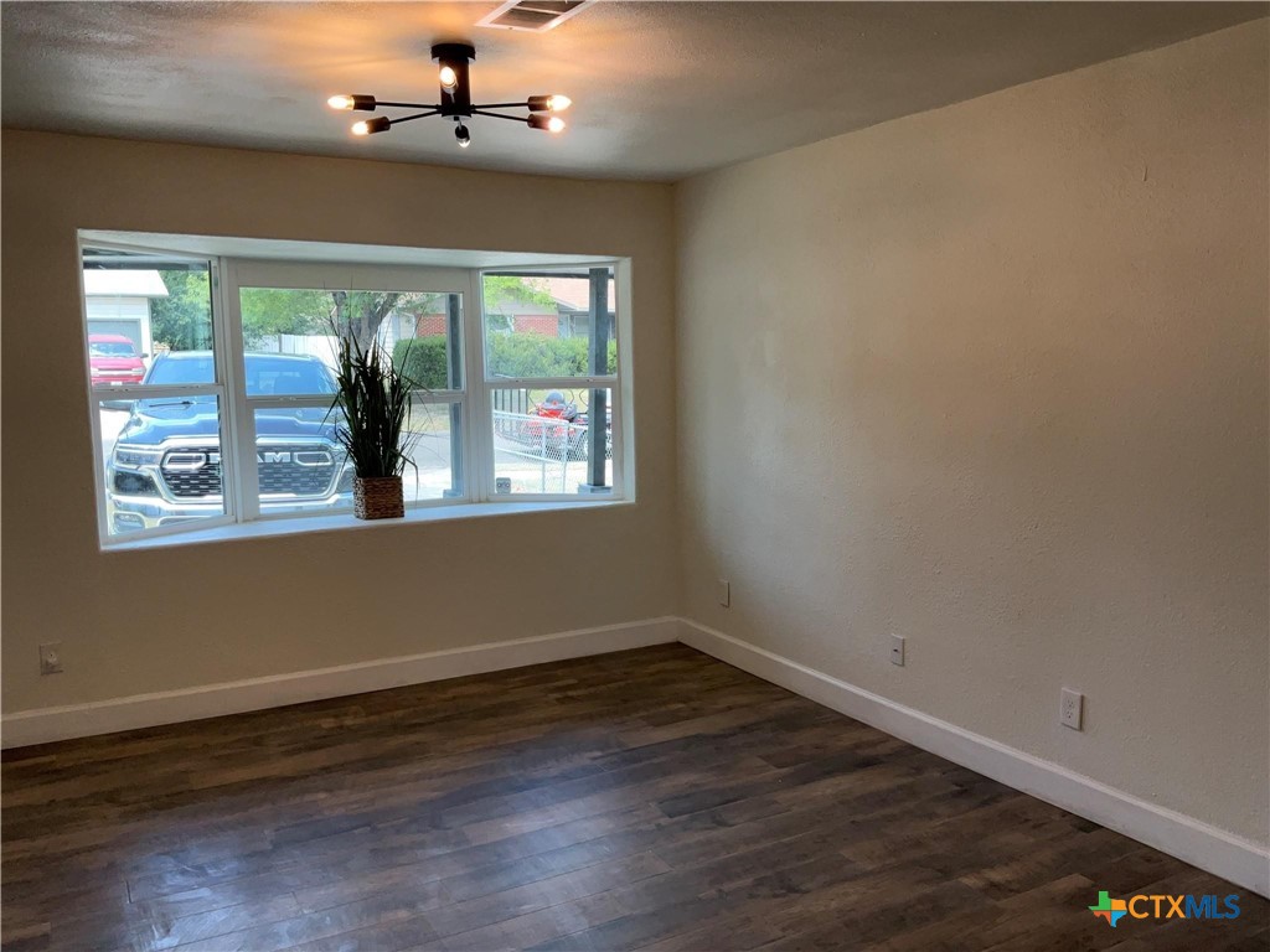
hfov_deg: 61.7
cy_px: 476
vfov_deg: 48.2
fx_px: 1064
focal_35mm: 29
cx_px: 635
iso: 16
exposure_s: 1/160
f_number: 1.8
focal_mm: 3
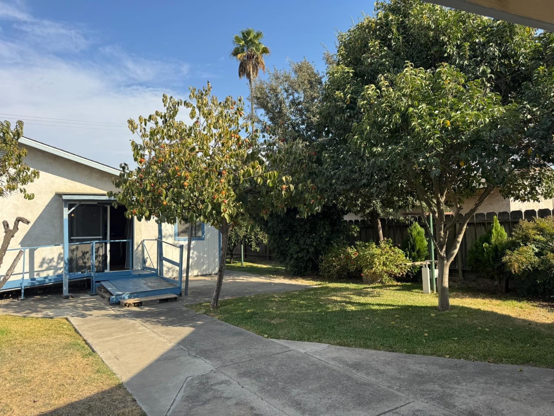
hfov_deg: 71.6
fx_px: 384
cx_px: 277
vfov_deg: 56.8
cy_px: 208
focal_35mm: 24
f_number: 1.78
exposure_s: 1/2331
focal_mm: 6.76
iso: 80
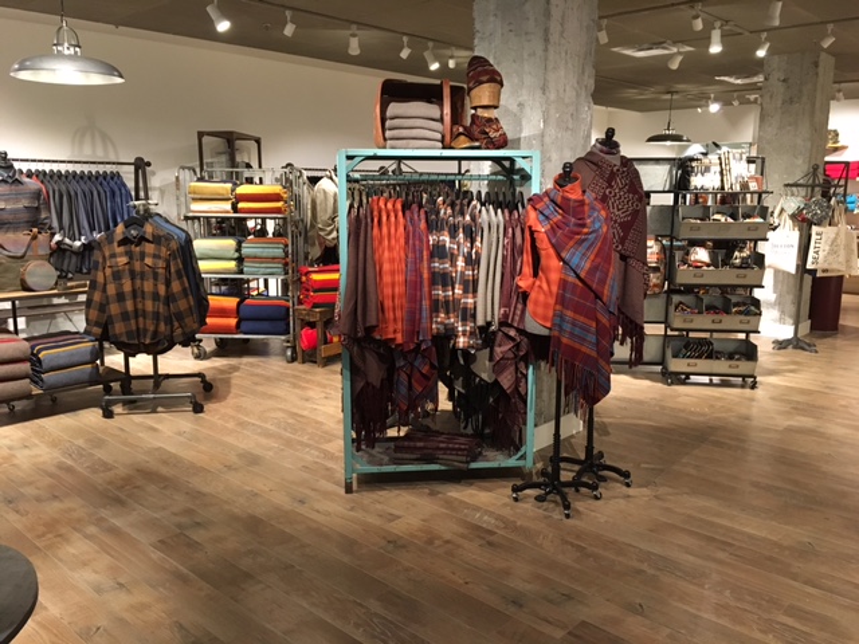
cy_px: 322
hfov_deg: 61.7
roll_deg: -1.0
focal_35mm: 29
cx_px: 430
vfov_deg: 48.2
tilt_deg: -9.8
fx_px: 720
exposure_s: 1/24
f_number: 2.2
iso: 200
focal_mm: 4.15
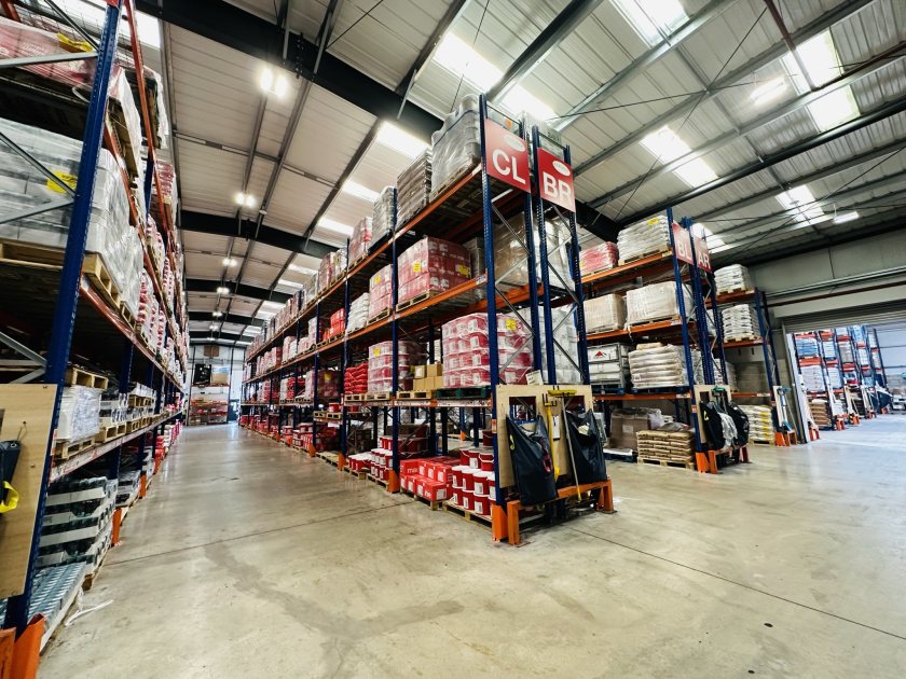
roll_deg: +1.1
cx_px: 453
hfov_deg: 102.1
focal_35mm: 14
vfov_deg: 85.7
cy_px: 340
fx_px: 366
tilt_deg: +9.3
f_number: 2.2
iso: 200
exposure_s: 1/50
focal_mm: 2.22
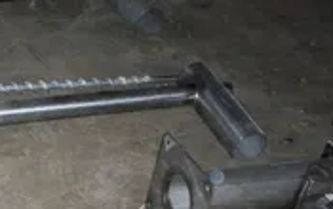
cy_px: 163
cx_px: -11
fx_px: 791
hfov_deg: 22.7
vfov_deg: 15.0
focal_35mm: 87
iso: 140
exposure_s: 1/64
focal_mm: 5.9
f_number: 4.5
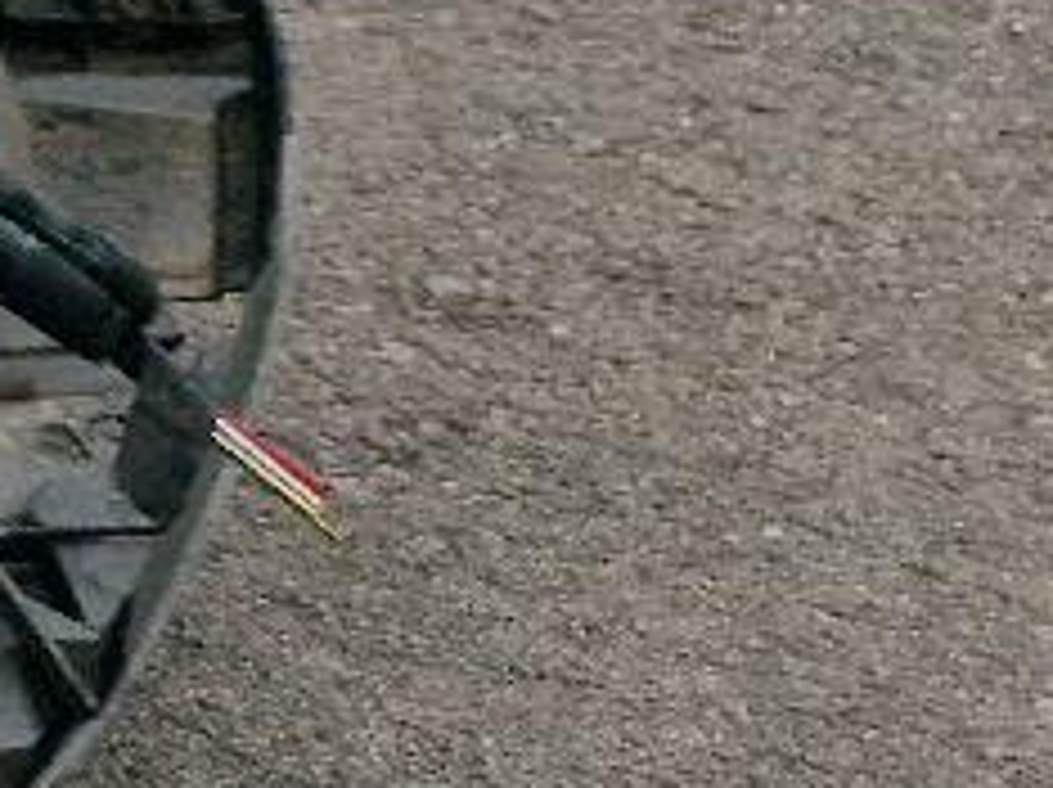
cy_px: -1279
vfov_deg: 7.6
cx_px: -2619
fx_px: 5379
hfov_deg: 8.4
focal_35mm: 177
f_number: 1.8
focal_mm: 5.4
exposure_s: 1/323
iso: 50
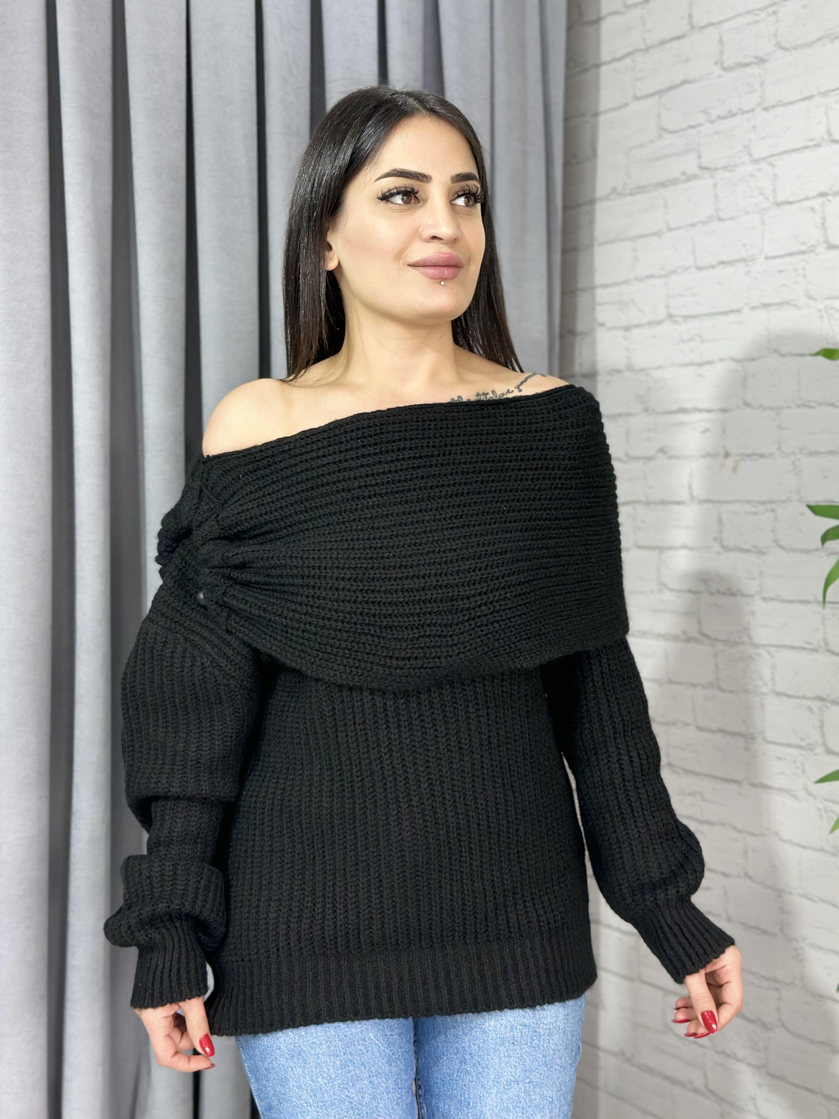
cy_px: 560
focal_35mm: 48
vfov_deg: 39.7
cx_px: 420
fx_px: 1551
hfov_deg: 30.3
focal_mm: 6.86
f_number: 1.78
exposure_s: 1/100
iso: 100
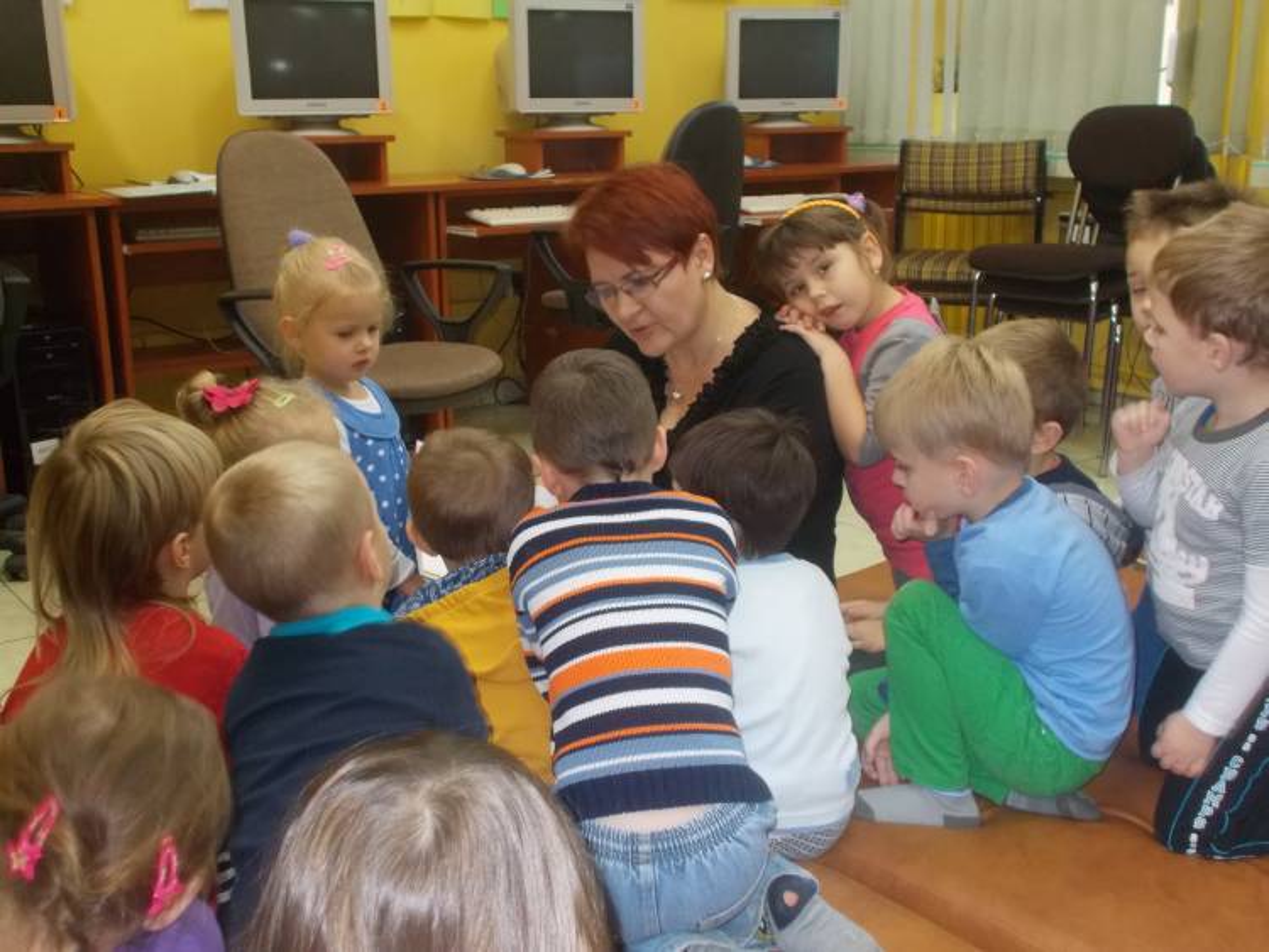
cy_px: 476
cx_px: 634
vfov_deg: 36.8
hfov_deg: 47.8
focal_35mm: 39
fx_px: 1430
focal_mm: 6.9
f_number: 3.9
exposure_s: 1/30
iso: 320
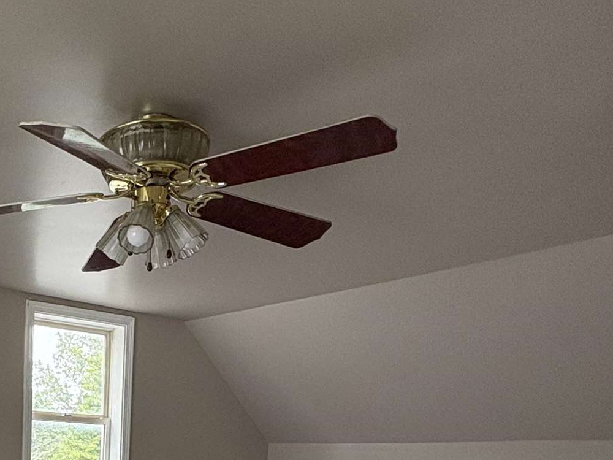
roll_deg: -1.0
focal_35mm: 43
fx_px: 761
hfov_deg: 39.6
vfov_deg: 29.8
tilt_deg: -3.8
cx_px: 27
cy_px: 521
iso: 160
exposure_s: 1/99
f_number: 2.2
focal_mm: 2.22
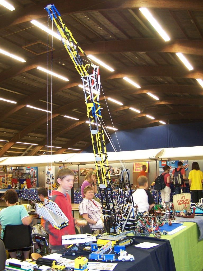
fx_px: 297
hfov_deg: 37.7
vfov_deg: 49.0
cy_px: 136
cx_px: 102
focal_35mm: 38
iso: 80
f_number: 2.8
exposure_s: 1/2
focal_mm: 6.3
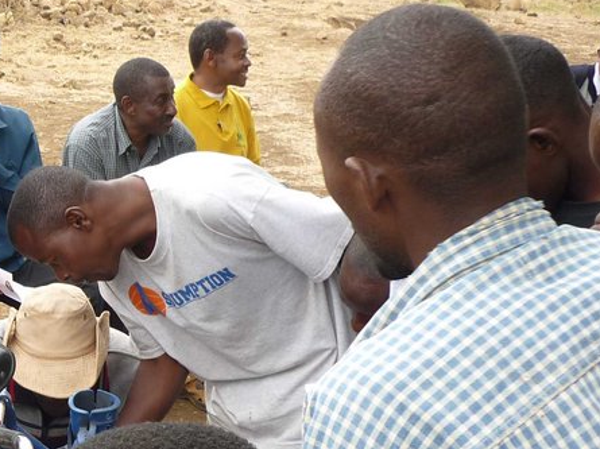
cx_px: -42
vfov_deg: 19.2
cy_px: 341
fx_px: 1316
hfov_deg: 24.2
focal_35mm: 76
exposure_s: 1/250
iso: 80
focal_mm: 5.5
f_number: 2.8
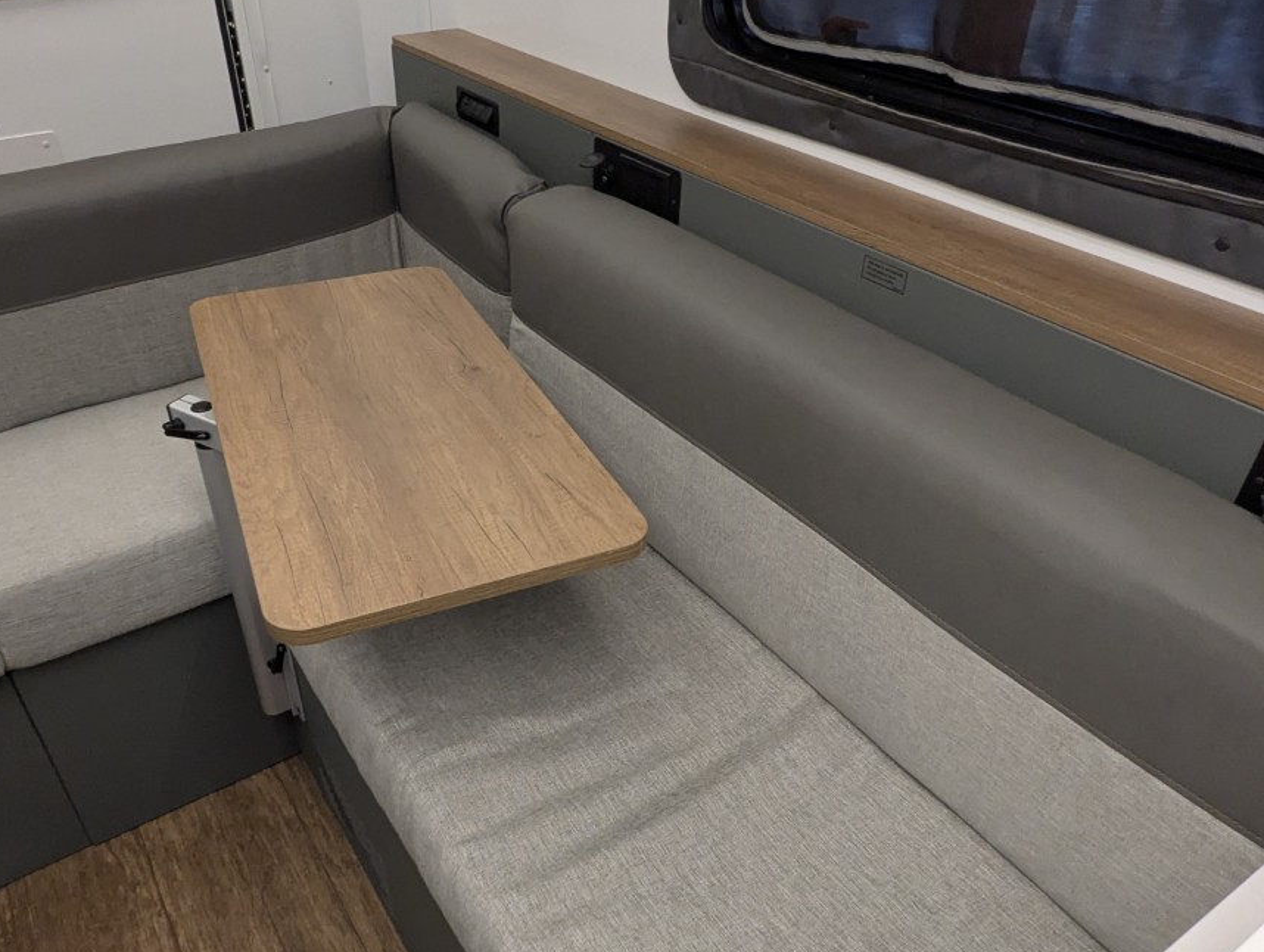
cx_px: 571
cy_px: 505
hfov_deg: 67.1
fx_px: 951
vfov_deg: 53.1
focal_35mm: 26
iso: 501
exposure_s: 1/136
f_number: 2.2
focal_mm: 2.35
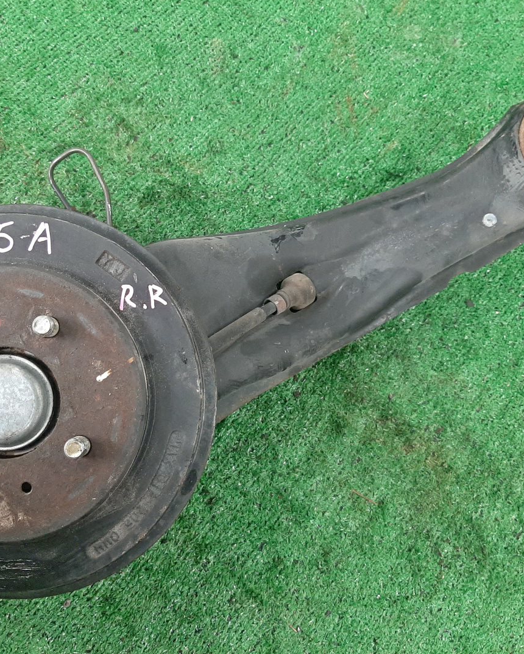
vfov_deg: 52.8
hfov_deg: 43.2
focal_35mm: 34
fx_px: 659
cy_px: 326
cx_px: 220
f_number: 1.7
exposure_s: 1/50
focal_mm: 3.93
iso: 246
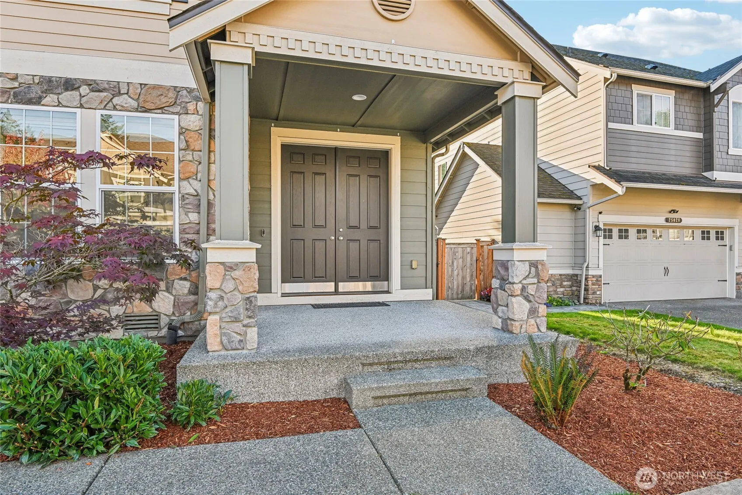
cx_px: 371
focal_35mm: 20
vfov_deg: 61.9
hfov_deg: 84.0
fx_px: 412
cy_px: 248
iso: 400
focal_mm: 20
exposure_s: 1/125
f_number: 8
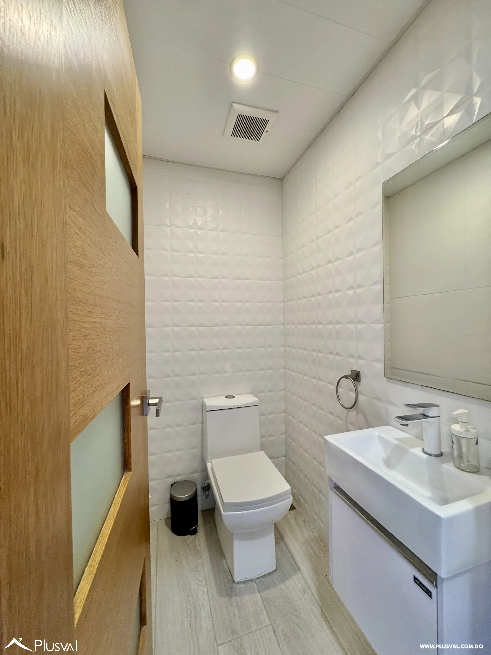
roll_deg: +1.6
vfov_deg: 102.1
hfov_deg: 85.7
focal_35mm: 14
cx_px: 246
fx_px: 265
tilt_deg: -1.2
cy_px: 328
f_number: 2.2
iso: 250
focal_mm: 2.22
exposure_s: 1/60
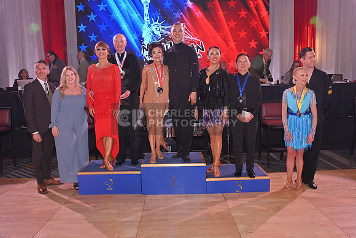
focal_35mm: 30
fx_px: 297
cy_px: 119
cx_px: 178
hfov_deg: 61.9
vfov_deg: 43.6
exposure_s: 1/400
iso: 2500
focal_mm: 30
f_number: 8
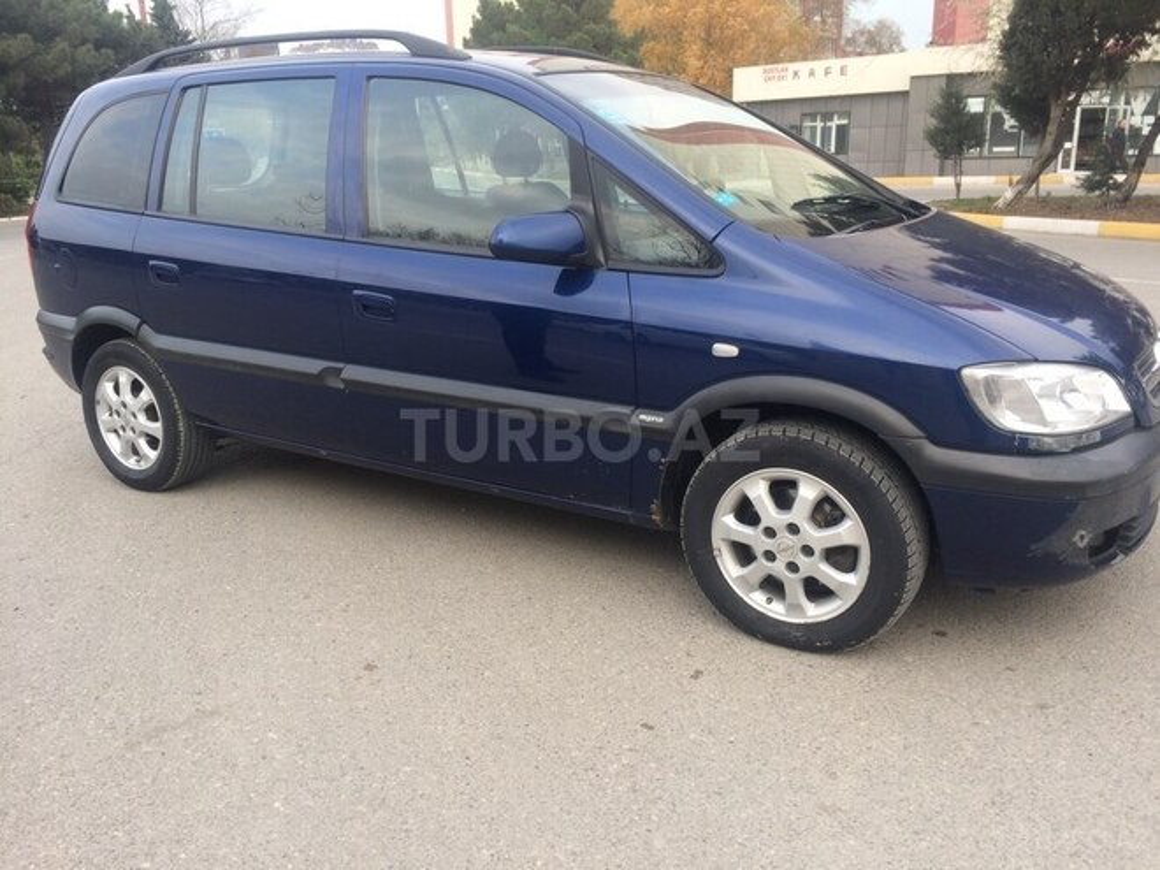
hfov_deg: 61.7
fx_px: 972
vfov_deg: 48.2
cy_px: 435
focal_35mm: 29
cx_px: 580
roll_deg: +2.1
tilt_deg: -14.9
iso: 32
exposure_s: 1/234
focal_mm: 4.15
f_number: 2.2
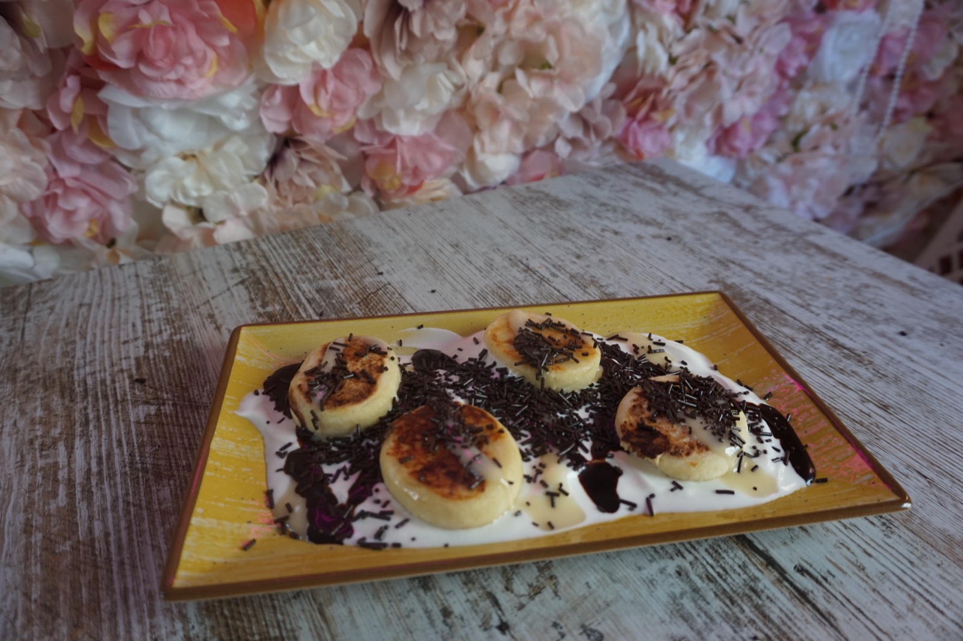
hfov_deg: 73.8
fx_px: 642
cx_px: 482
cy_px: 320
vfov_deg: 53.1
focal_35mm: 24
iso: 160
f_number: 4
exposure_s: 1/60
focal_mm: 16
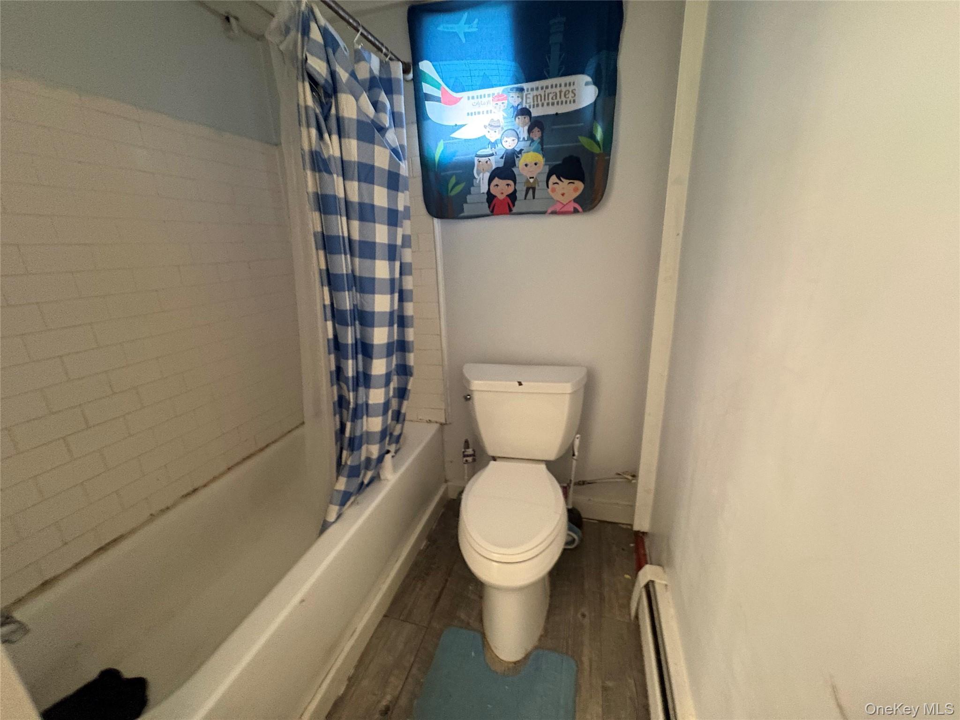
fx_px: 388
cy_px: 360
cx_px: 480
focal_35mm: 14
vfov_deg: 85.7
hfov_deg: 102.1
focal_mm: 2.22
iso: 800
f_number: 2.2
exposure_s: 1/60
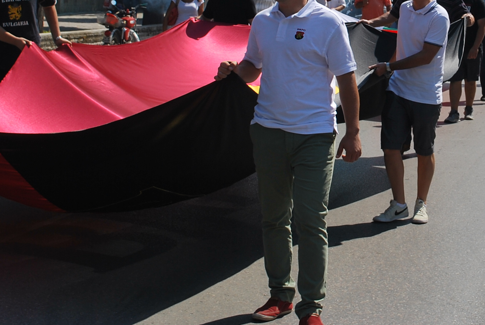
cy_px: -32
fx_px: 1296
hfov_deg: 20.9
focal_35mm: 96
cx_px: 405
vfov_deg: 14.0
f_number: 8
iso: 100
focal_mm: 28
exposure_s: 1/250
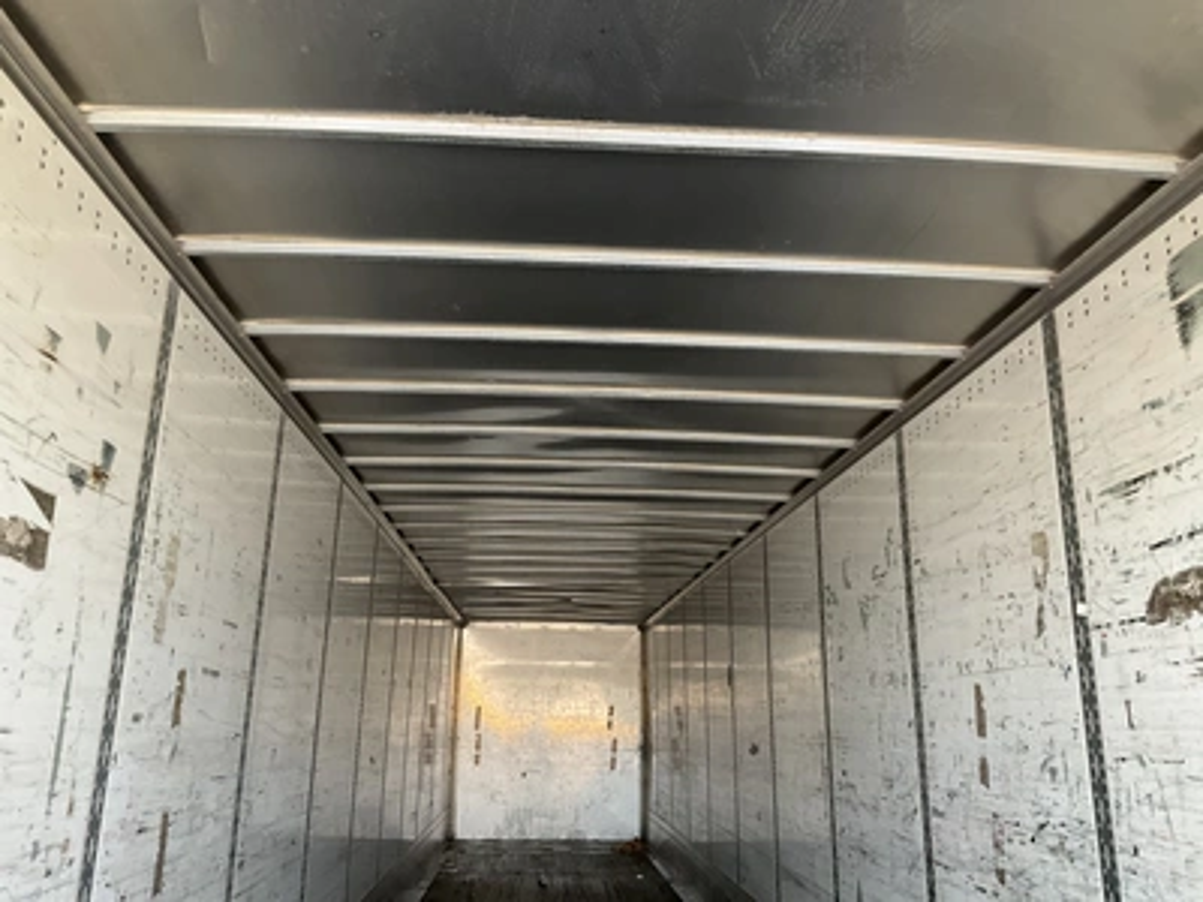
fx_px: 1008
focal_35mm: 29
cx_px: 602
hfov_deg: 61.7
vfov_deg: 48.2
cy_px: 451
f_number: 1.8
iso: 64
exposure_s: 1/105
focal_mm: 3
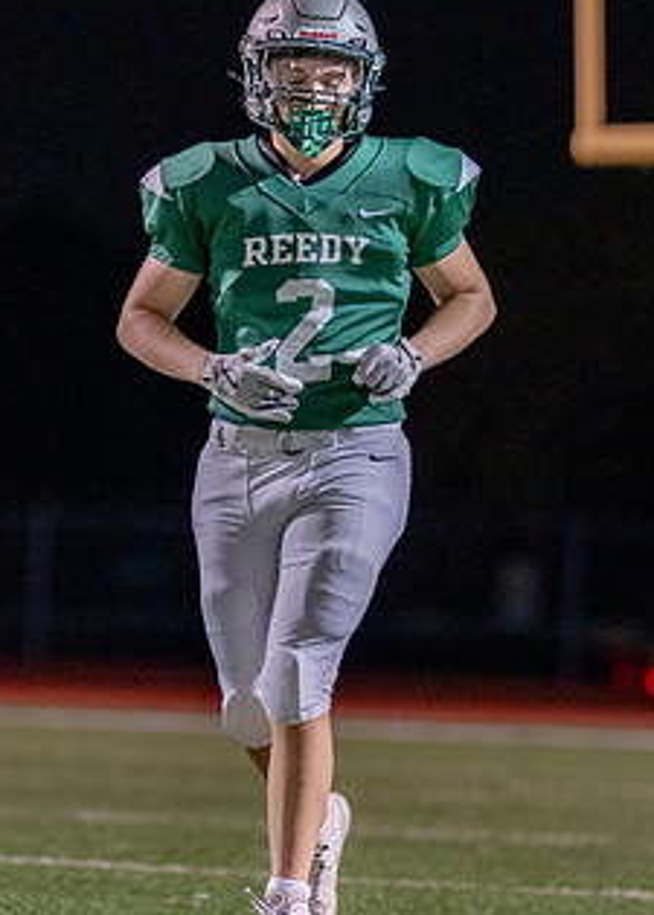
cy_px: 439
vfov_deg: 5.3
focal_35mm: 383
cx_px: 172
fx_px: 9959
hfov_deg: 3.8
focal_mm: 135
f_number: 1.8
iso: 2500
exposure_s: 1/1250
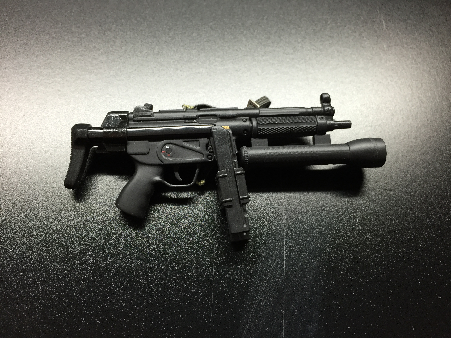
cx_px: 226
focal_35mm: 29
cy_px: 169
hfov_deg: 61.7
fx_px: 378
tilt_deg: -61.8
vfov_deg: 48.2
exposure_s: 1/33
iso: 100
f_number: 2.2
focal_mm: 4.15
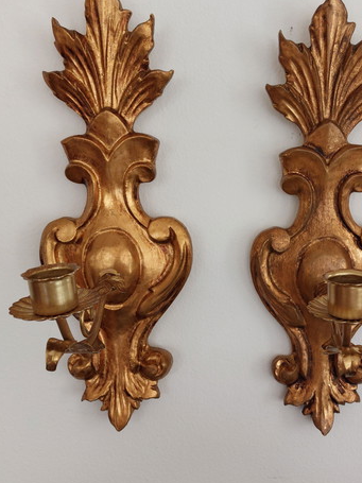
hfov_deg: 39.4
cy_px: 240
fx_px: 502
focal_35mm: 36
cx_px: 226
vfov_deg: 51.4
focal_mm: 5.23
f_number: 1.8
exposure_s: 1/50
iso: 64
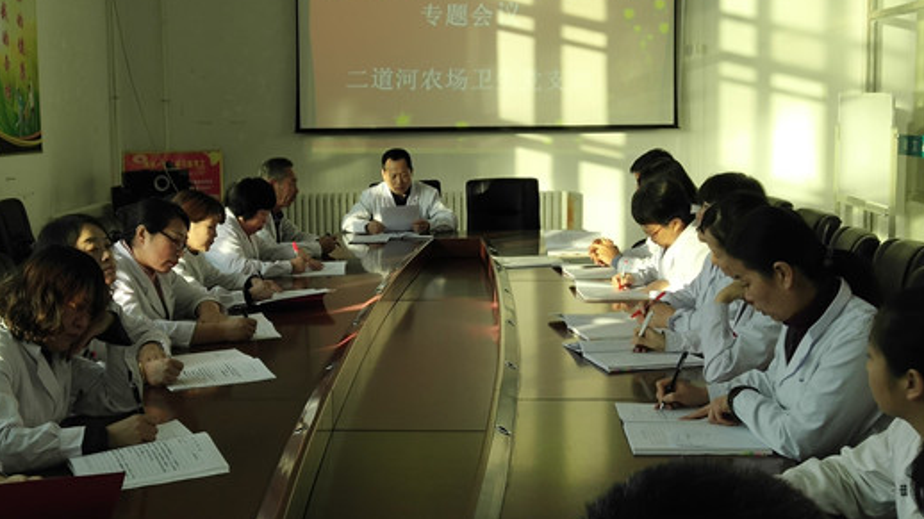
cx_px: 412
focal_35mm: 53
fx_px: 1298
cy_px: 232
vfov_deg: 22.6
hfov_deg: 39.1
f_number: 1.8
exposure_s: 1/100
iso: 145
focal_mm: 3.95
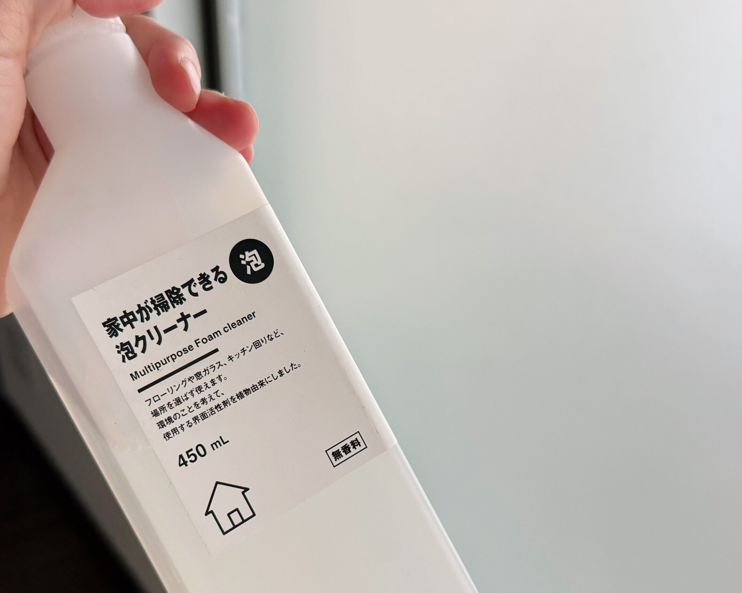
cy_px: 334
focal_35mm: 45
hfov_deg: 41.1
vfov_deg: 33.4
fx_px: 988
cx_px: 348
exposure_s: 1/117
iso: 200
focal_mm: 6.76
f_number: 1.78
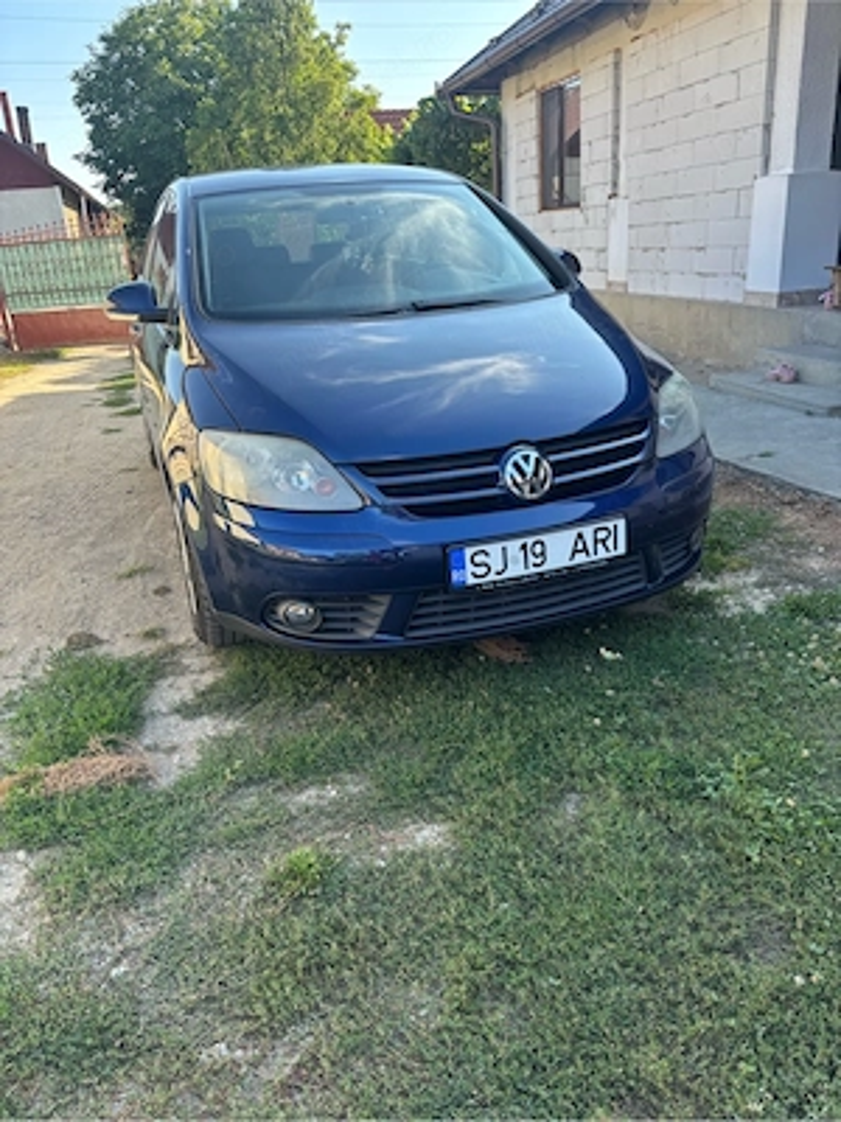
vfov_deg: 67.3
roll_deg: +2.3
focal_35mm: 26
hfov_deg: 53.1
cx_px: 420
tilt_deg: -21.9
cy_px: 561
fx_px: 842
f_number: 1.6
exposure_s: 1/341
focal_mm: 5.96
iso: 50
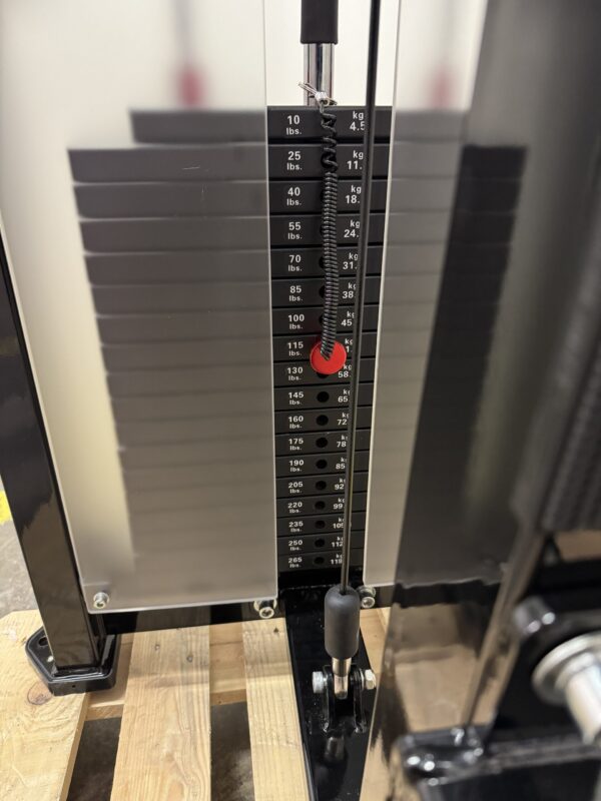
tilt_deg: -23.3
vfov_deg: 71.6
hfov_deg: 56.8
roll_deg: +0.3
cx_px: 300
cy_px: 400
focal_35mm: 24
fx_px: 556
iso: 800
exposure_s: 1/33
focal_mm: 6.76
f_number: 1.78
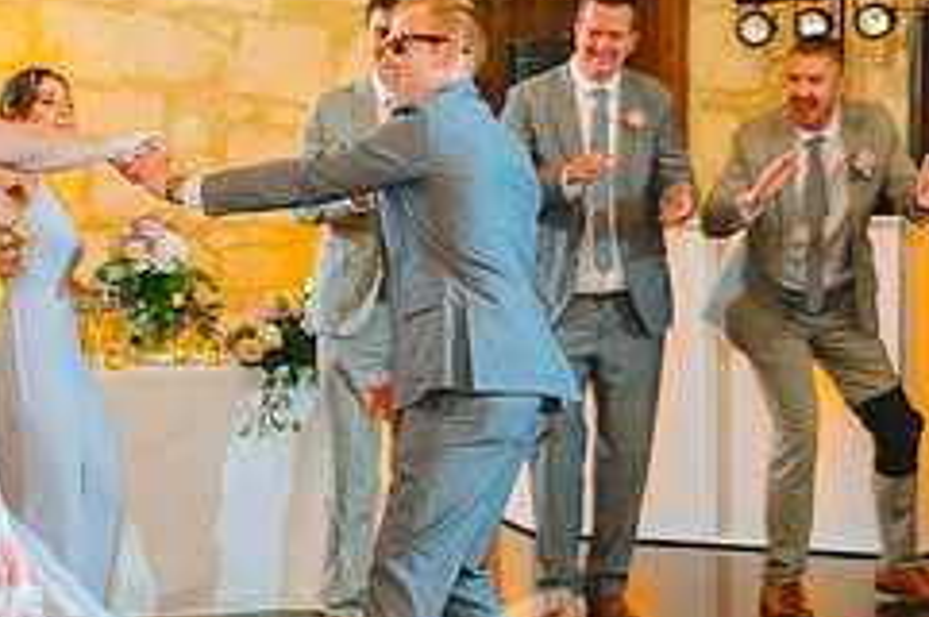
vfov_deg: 17.6
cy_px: 374
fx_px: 1984
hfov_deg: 26.3
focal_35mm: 77
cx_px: 358
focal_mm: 32
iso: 1600
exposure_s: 1/80
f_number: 2.8
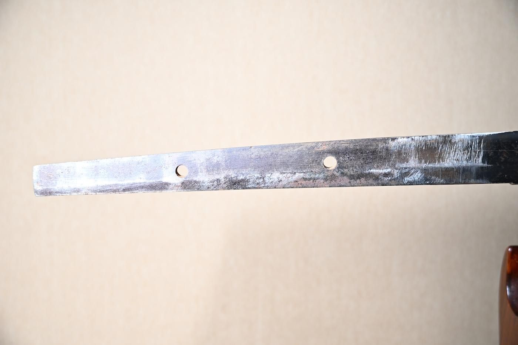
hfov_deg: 43.0
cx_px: 259
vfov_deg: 29.4
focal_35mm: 46
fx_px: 658
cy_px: 172
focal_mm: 30.5
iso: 100
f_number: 4
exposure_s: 1
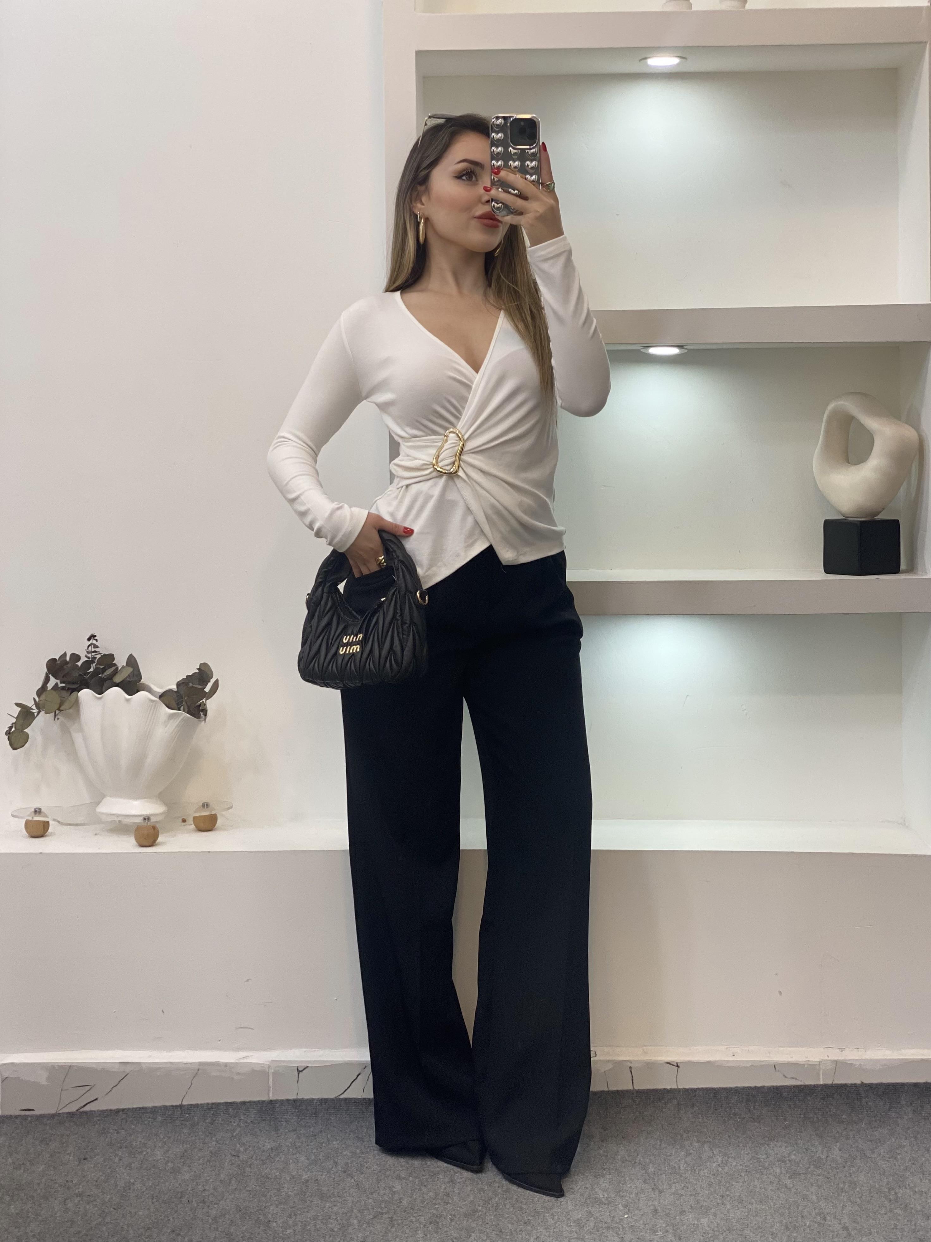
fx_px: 1865
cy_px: 621
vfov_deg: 36.8
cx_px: 466
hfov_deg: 28.0
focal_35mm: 52
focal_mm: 6
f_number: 2
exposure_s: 1/100
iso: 80
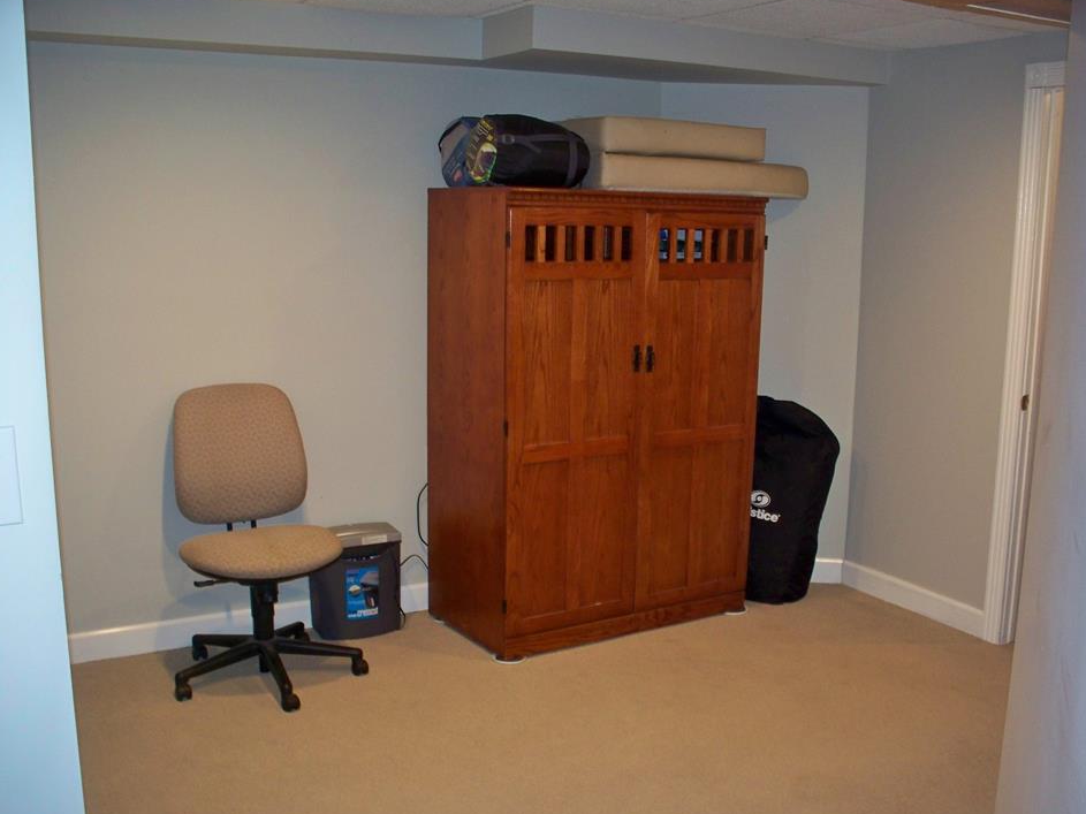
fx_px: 1192
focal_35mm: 38
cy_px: 425
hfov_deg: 48.9
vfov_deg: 37.7
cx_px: 580
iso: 200
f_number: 2.8
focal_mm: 7.54
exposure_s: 1/30
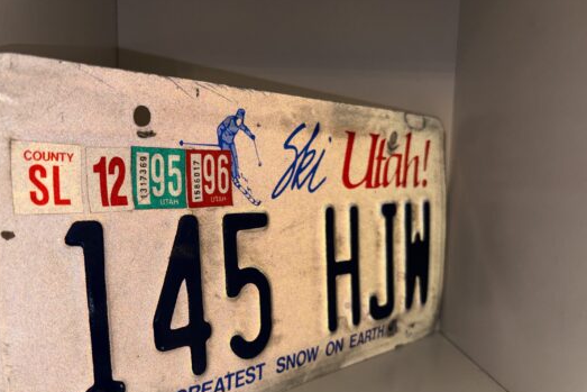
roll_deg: -2.0
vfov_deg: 42.0
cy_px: 248
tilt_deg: -8.2
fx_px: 506
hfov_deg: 60.1
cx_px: 259
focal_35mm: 31
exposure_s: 1/60
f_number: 1.6
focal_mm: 5.96
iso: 32
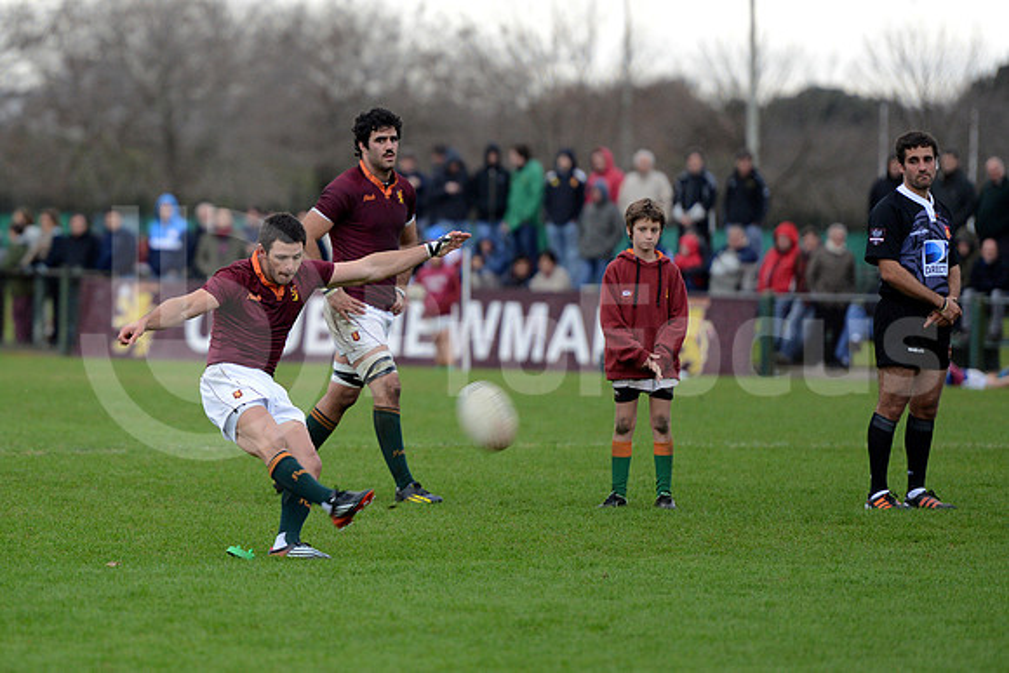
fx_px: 5607
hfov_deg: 10.3
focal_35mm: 200
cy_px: 336
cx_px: 504
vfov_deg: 6.9
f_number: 2.8
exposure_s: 1/500
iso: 1600
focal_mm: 200
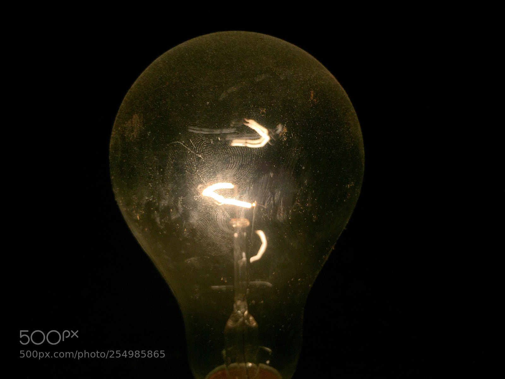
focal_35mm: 29
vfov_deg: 48.2
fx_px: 423
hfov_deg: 61.7
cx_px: 252
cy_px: 190
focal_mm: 4.15
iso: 32
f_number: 2.2
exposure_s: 1/20000
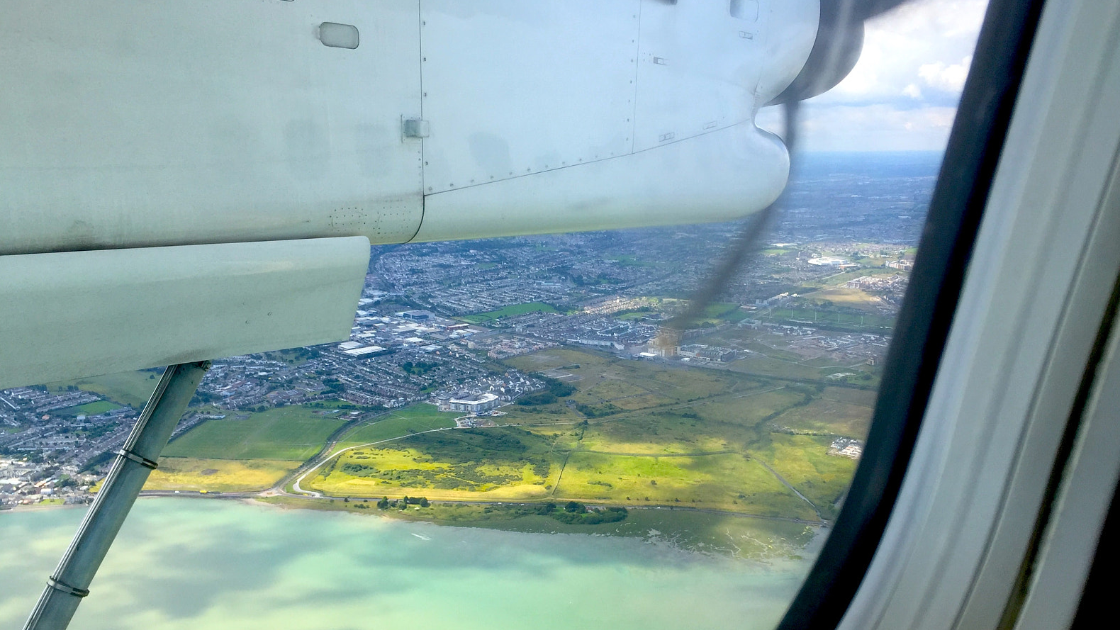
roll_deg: +2.9
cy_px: 383
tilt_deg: -18.0
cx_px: 556
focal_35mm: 32
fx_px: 950
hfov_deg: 61.0
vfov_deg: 36.5
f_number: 2.2
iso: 32
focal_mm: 4.15
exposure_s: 1/638
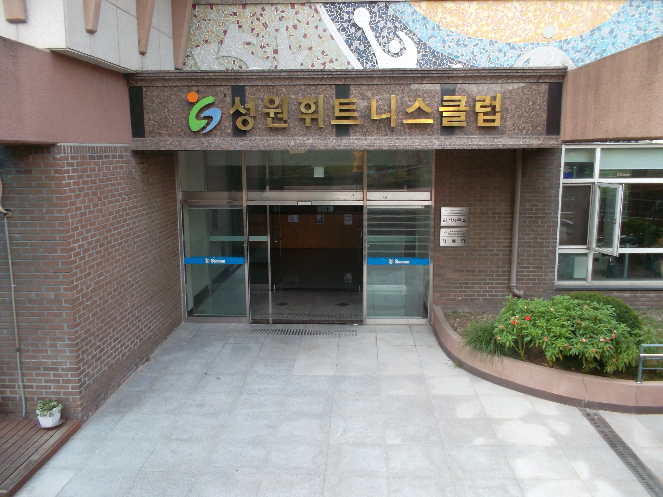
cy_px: 248
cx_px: 332
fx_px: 536
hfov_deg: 63.4
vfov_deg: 49.7
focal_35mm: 28
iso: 80
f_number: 3.3
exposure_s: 1/80
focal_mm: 4.1
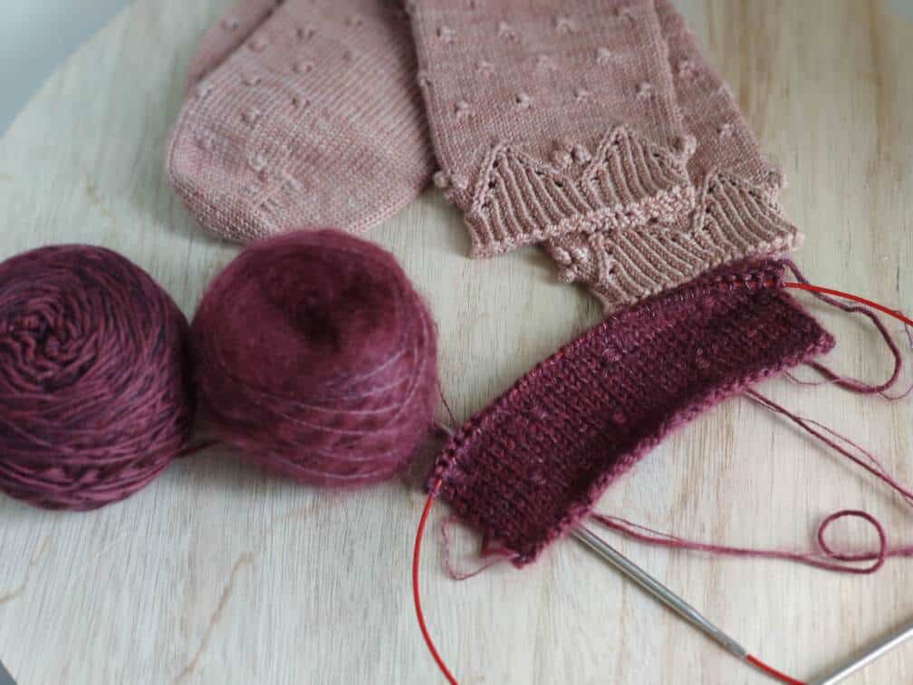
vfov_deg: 35.1
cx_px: 456
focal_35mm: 41
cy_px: 342
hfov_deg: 45.8
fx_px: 1081
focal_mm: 8.16
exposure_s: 1/33
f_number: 2
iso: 975
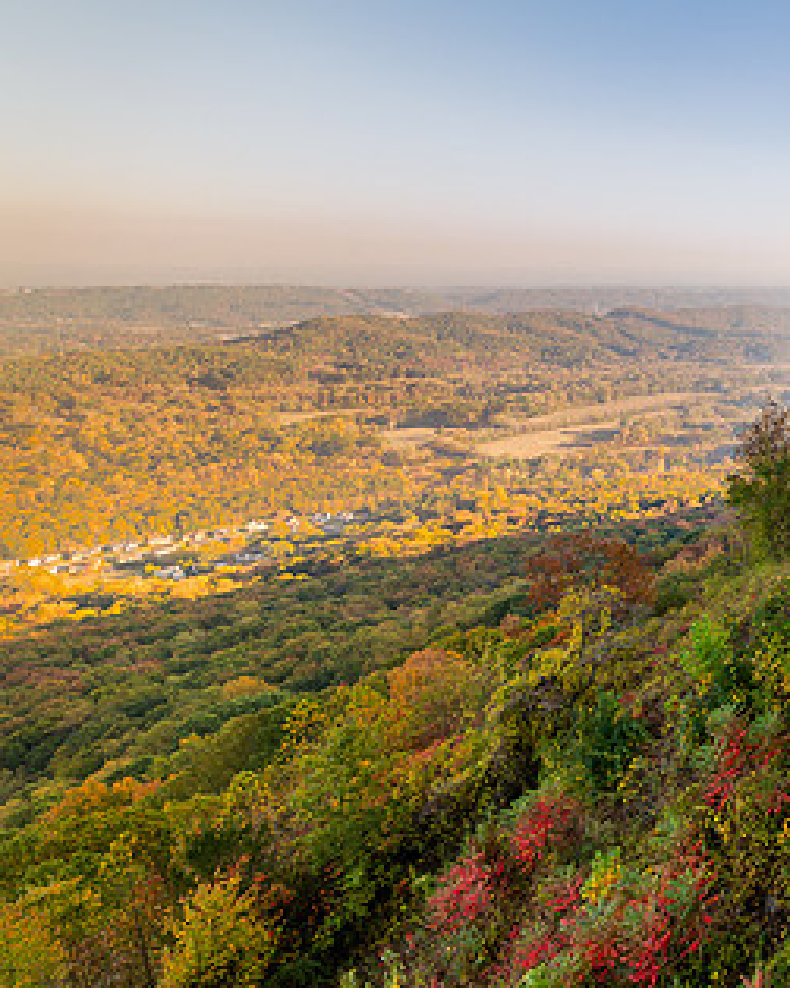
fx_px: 760
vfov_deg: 65.7
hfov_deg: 41.2
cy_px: 417
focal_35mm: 26
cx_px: 910
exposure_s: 1/6
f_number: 8
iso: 100
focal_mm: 15
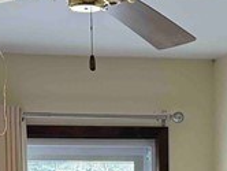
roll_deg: +0.5
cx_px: 131
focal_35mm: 148
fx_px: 972
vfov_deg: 9.3
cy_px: 364
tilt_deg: -9.7
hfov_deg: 13.3
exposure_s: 1/120
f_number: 1.78
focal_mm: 6.76
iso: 160
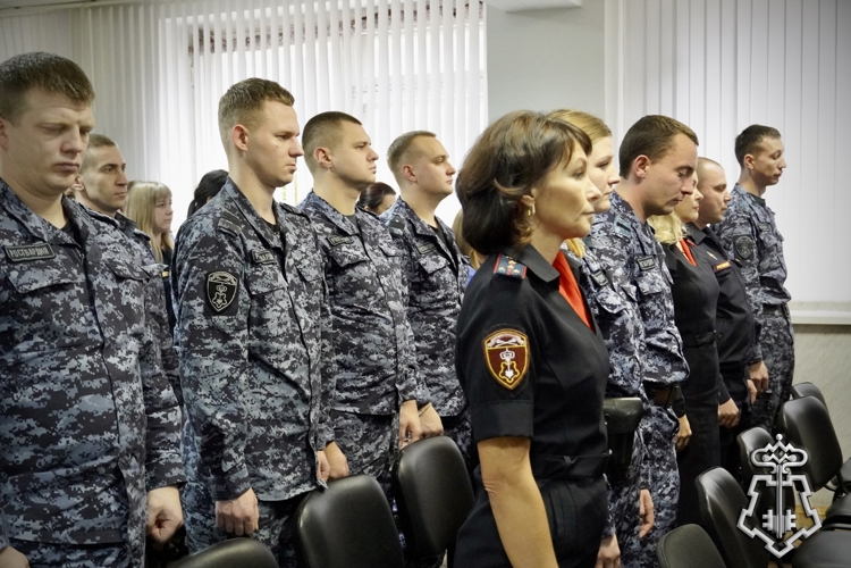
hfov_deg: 40.0
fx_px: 1170
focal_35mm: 50
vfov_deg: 27.3
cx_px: 426
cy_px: 284
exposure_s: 1/100
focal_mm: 33
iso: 6400
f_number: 4.5
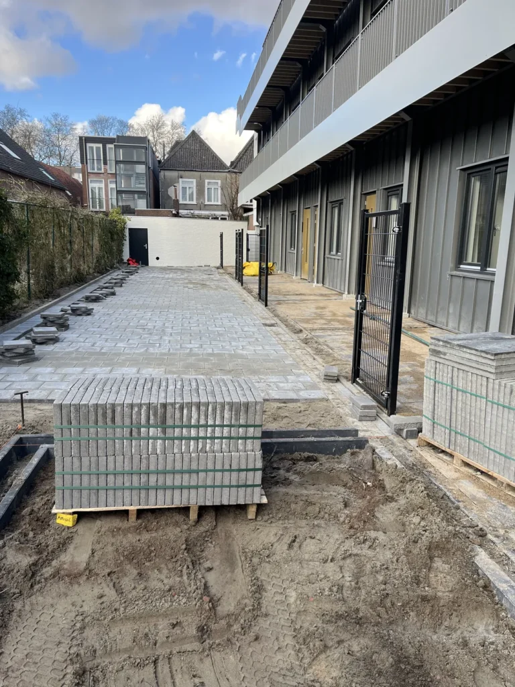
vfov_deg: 67.3
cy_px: 344
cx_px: 258
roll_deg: -0.3
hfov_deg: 53.1
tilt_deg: -12.1
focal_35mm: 26
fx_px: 516
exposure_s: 1/484
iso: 50
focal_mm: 5.1
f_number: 1.6
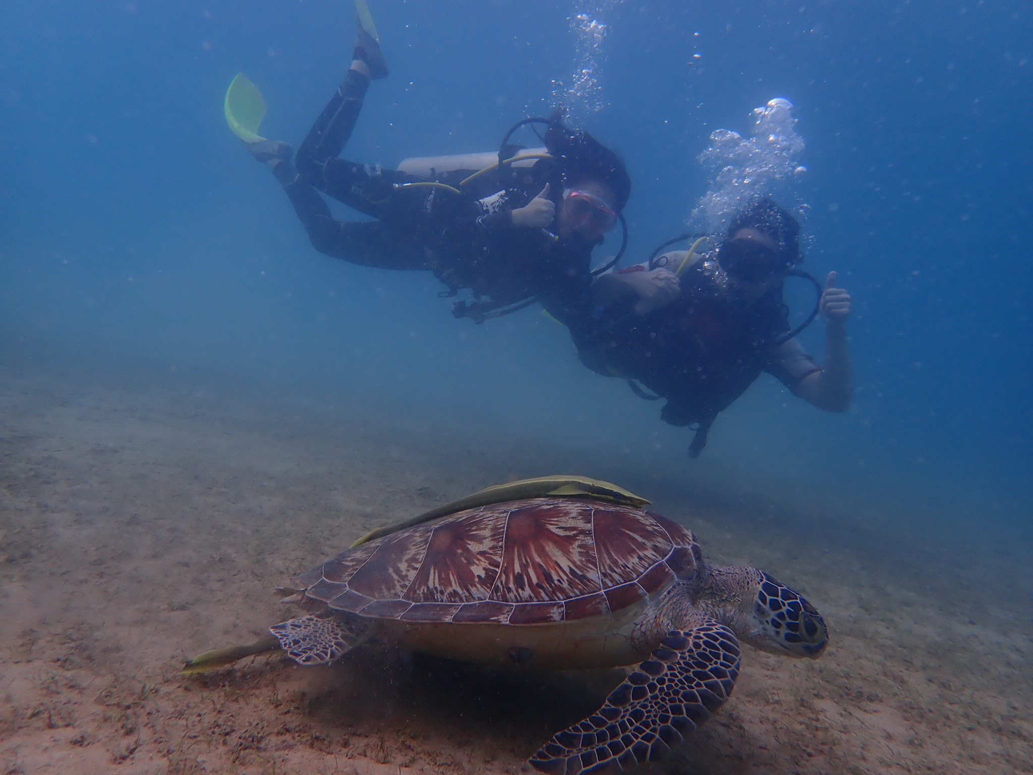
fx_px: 746
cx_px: 516
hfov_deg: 69.4
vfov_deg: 54.9
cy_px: 388
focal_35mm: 25
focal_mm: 4.5
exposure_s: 1/250
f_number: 2.8
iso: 100
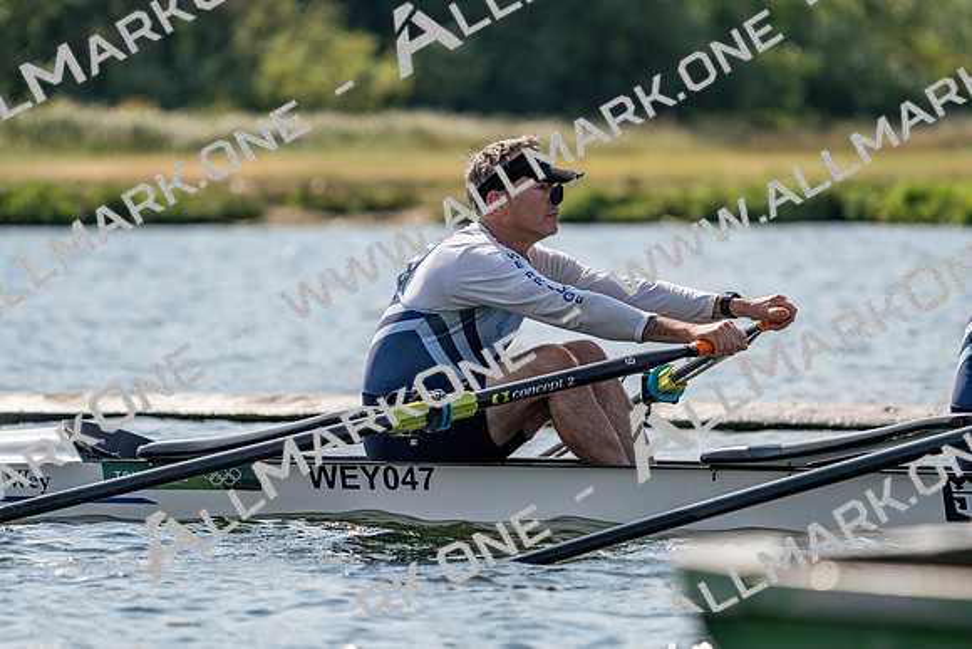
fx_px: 8426
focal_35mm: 312
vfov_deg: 4.4
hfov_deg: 6.6
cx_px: 486
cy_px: 324
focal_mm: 312
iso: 200
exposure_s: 1/1600
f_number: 6.3
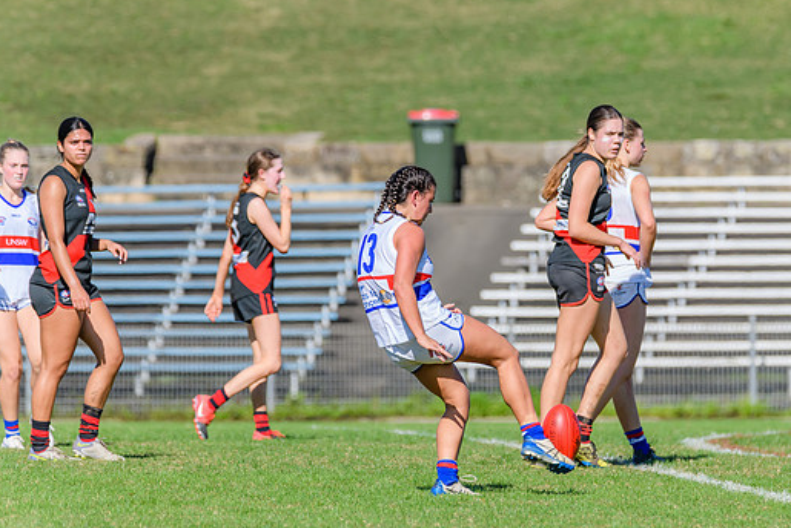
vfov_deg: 2.3
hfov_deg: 3.5
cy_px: 242
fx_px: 13036
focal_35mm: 593
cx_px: 485
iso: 640
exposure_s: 1/1600
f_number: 9
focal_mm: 450
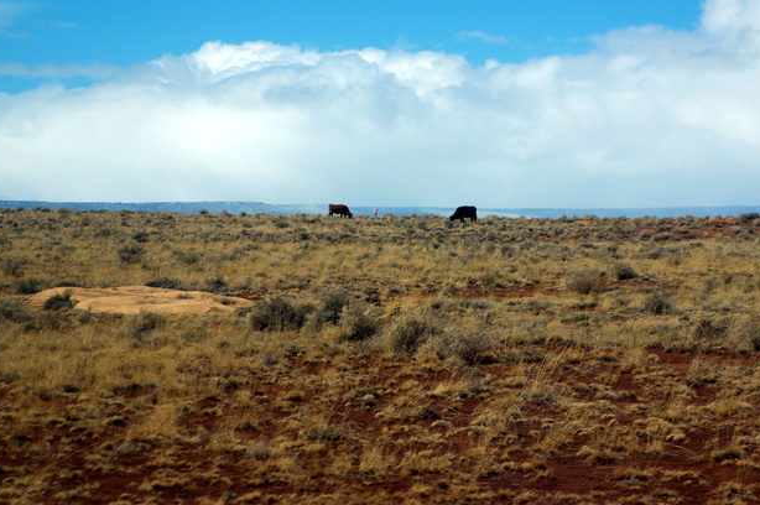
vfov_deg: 9.3
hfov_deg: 14.0
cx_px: 418
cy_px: 181
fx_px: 3093
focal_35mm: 147
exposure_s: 1/4000
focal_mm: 75
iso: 100
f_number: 2.8
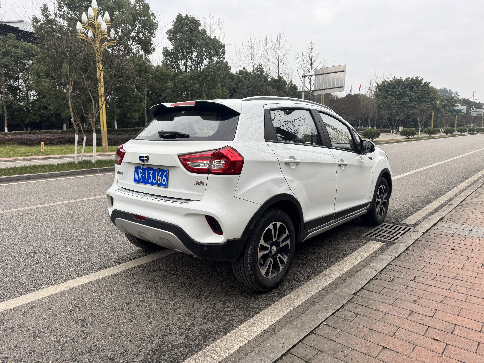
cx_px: 242
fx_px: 336
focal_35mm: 24
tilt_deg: -7.2
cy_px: 182
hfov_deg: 71.6
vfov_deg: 56.8
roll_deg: +0.8
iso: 80
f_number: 1.78
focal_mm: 6.76
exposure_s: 1/325
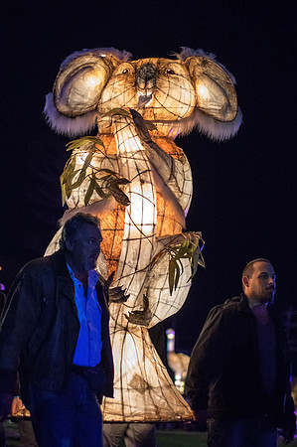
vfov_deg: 27.0
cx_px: 148
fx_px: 930
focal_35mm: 75
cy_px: 224
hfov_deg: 18.1
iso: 2000
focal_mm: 50
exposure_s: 1/100
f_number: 2
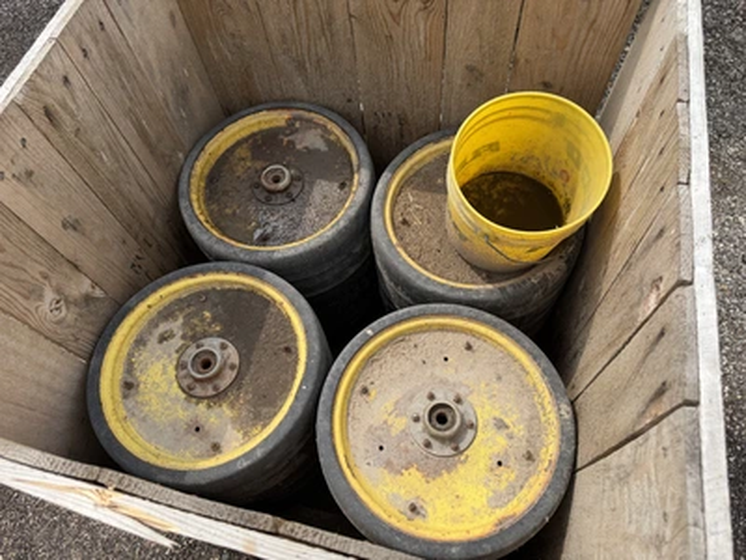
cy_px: 280
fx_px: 517
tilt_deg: -59.4
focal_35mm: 24
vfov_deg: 56.8
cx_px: 373
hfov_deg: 71.6
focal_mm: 6.76
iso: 80
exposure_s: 1/1949
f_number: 1.78
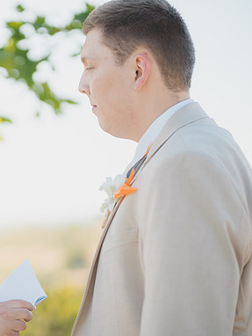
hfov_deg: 11.8
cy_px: 168
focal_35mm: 124
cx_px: 2
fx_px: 1202
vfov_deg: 15.9
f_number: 1.8
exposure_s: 1/2000
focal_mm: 85
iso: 125
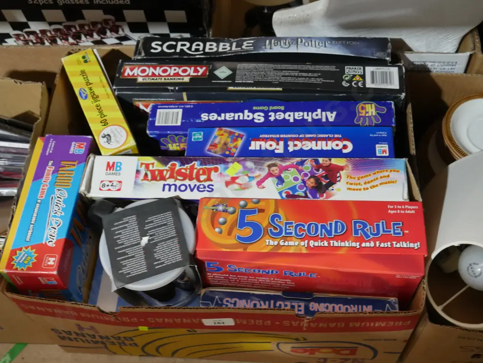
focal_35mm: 46
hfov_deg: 41.2
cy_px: 182
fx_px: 642
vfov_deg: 31.5
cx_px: 242
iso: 2500
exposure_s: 1/60
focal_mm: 23
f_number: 5.1
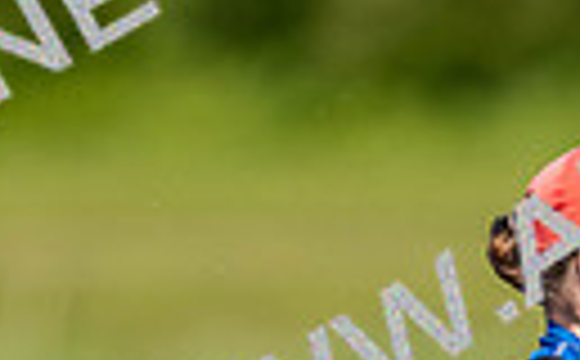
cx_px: 629
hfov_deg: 0.8
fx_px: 43516
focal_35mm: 2759
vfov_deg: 0.5
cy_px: 538
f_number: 4
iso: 200
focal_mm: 600
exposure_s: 1/2500
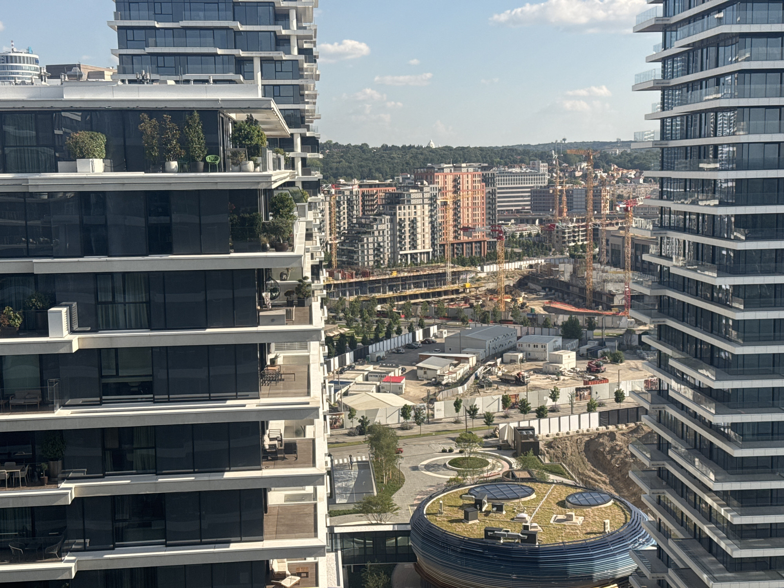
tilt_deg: -6.3
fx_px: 1087
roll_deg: +1.2
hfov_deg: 39.7
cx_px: 392
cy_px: 294
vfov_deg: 30.3
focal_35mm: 48
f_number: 1.78
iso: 64
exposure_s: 1/2110
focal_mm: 6.76
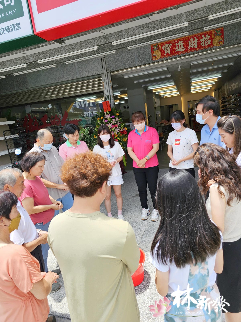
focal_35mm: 23
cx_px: 120
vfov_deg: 74.0
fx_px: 214
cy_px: 161
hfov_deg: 58.8
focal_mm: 6.3
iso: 10
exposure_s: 1/360
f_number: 1.7
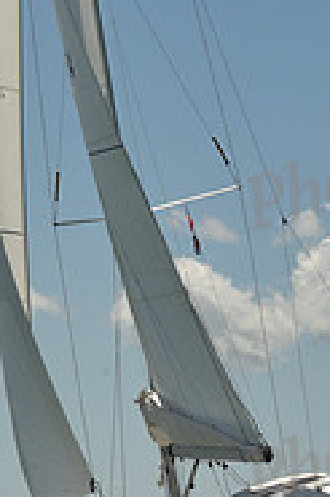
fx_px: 3030
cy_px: 59
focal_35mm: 220
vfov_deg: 9.3
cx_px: 109
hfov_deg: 6.2
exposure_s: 1/800
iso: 320
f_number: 14
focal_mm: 70
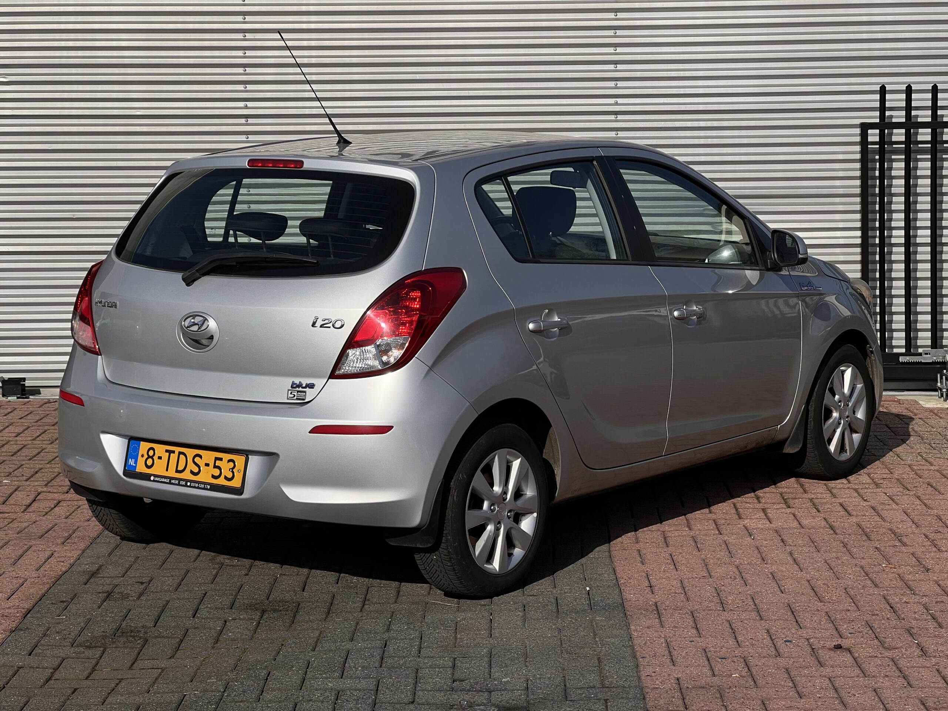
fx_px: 2109
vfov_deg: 19.1
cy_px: 356
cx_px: 474
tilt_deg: -4.9
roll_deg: +1.3
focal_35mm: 77
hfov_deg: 25.3
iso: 32
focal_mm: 9
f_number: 2.8
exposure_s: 1/1014
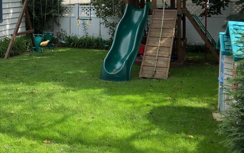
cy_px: 8
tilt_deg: -1.6
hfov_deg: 35.0
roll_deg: +0.0
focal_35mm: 56
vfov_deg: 22.4
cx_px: 46
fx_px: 372
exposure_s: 1/1736
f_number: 1.8
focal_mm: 3.99
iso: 20
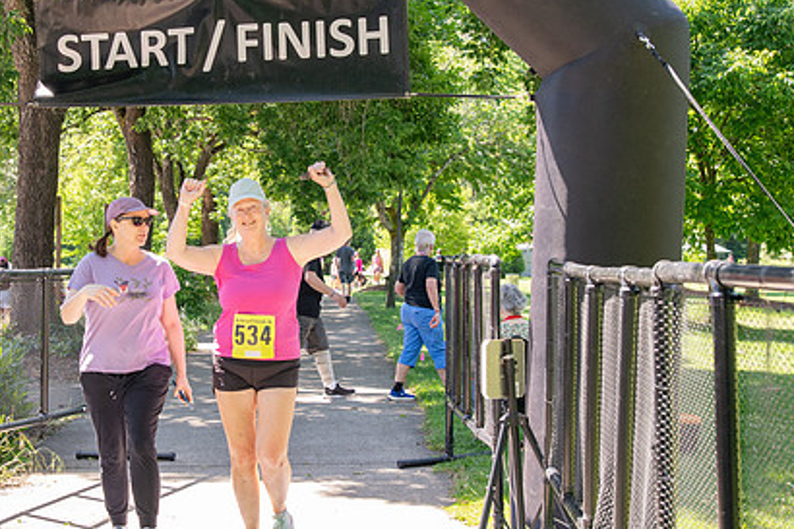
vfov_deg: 20.9
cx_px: 261
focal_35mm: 65
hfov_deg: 30.7
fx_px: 1433
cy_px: 207
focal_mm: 31
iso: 500
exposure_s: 1/400
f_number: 4
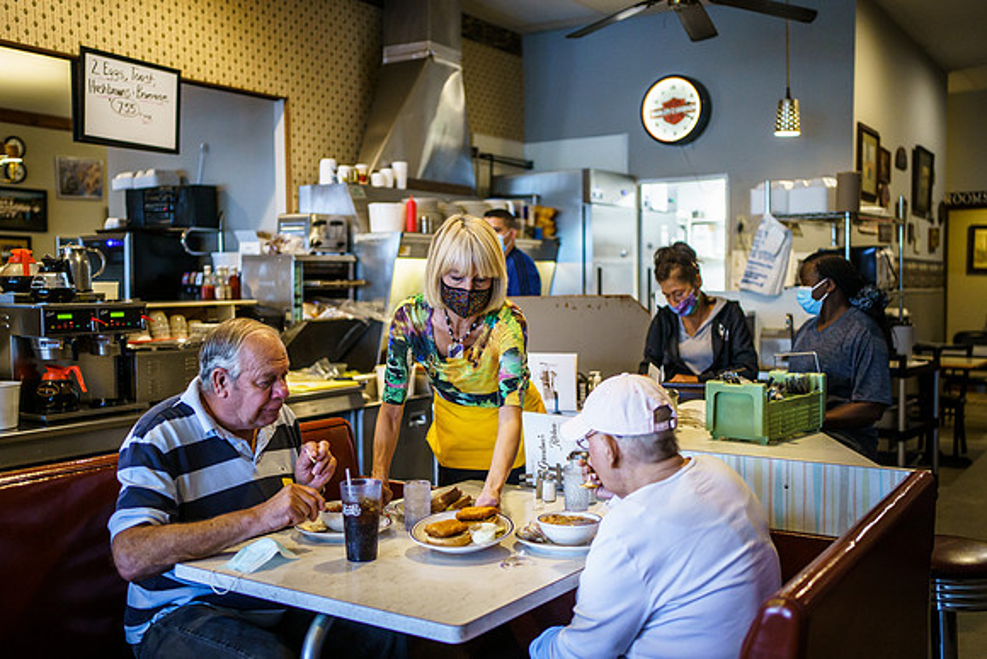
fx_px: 983
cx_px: 494
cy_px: 337
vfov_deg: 37.0
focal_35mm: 36
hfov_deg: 53.3
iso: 3200
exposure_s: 1/200
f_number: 2
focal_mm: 35
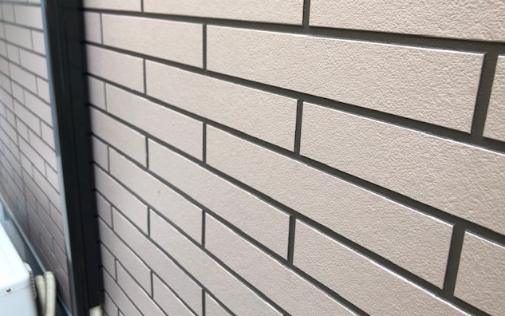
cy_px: 133
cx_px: 251
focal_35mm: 30
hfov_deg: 62.9
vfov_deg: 41.7
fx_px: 413
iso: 20
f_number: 1.8
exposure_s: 1/153
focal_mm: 3.99
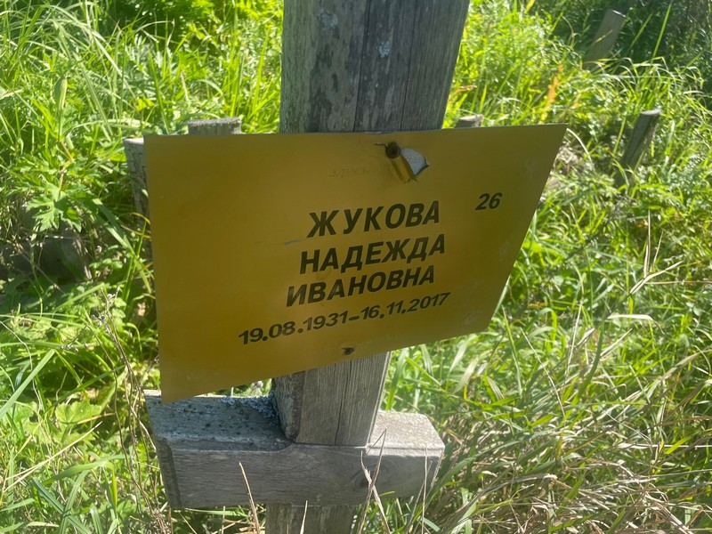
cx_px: 356
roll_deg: -7.7
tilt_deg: -37.3
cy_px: 267
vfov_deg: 53.1
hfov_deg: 67.3
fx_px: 535
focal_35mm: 26
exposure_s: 1/1103
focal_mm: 4.2
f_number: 1.6
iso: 32
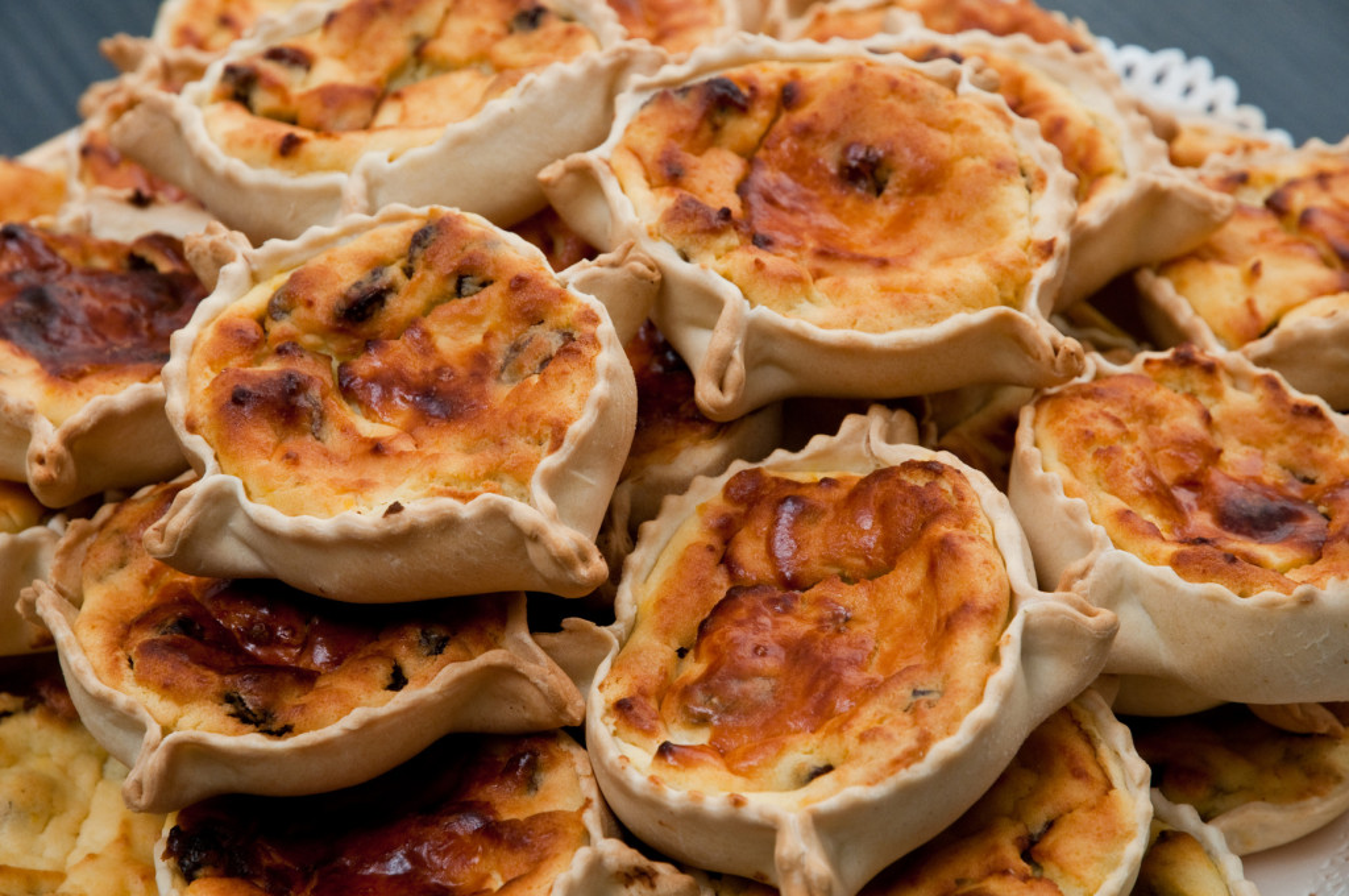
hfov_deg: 17.1
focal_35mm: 120
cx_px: 674
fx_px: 4491
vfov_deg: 11.4
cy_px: 448
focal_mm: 80
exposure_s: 1/60
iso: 320
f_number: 8
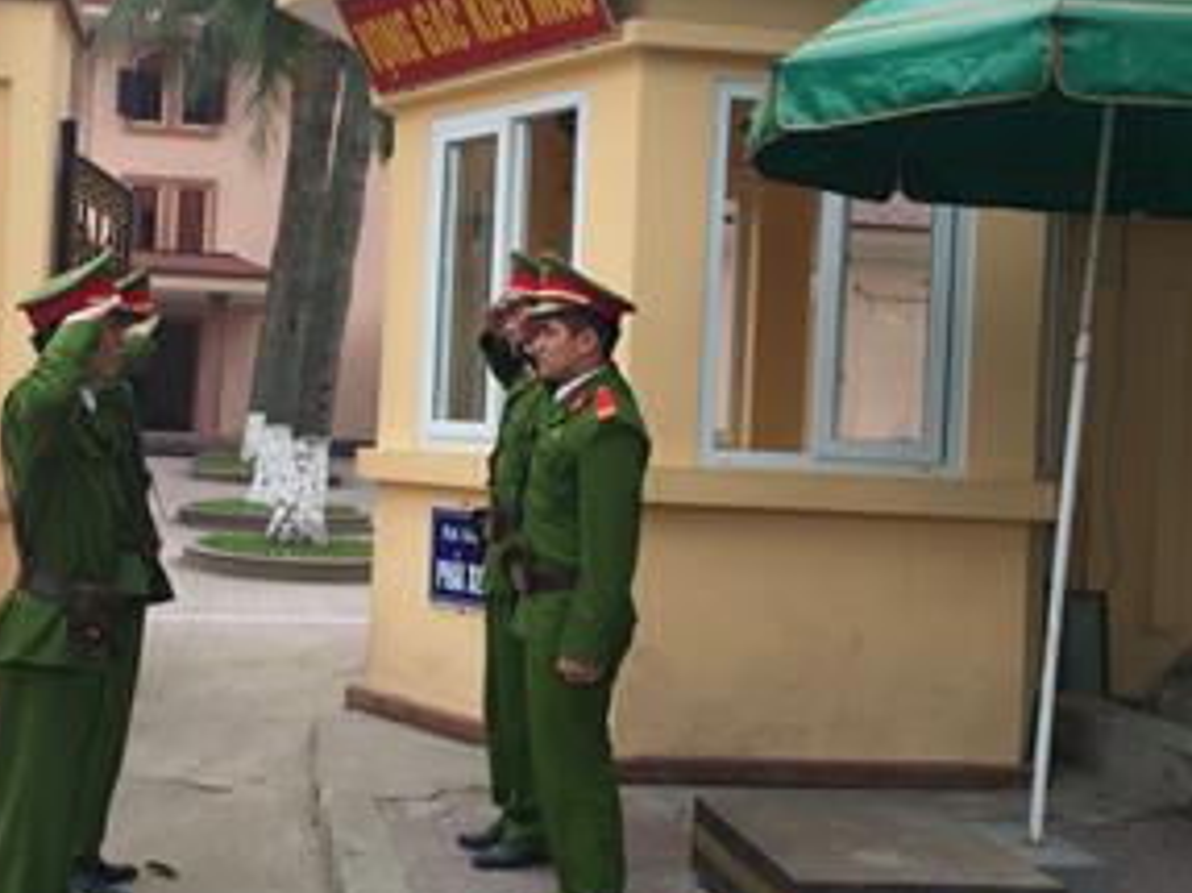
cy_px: 376
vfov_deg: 31.4
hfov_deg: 40.7
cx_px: 382
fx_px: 1583
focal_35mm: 46
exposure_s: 1/672
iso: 32
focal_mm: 4.12
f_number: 2.2
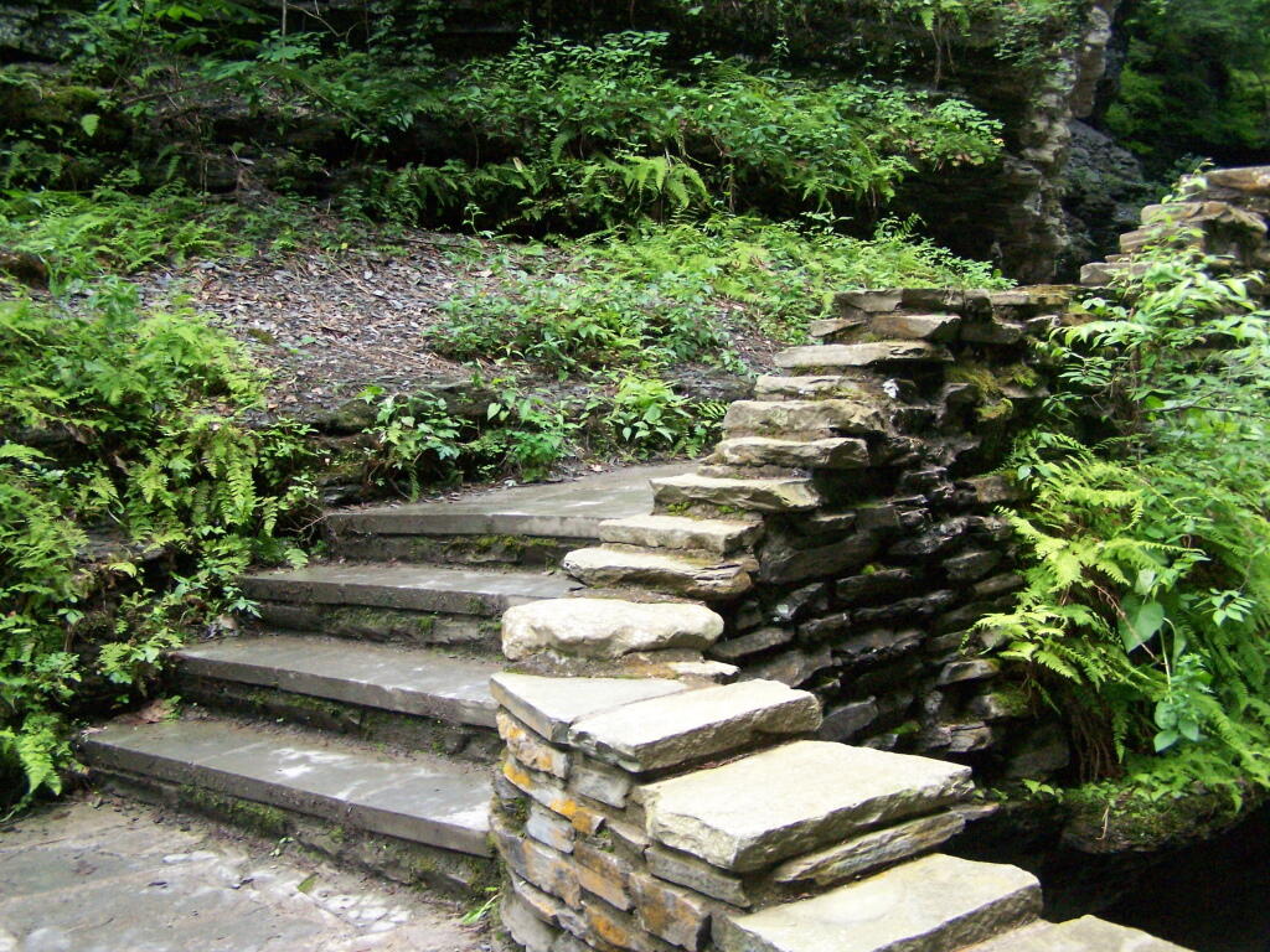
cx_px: 635
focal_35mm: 38
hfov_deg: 49.0
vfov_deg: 37.7
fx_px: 1394
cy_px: 476
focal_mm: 6.3
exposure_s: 1/160
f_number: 2.8
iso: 400
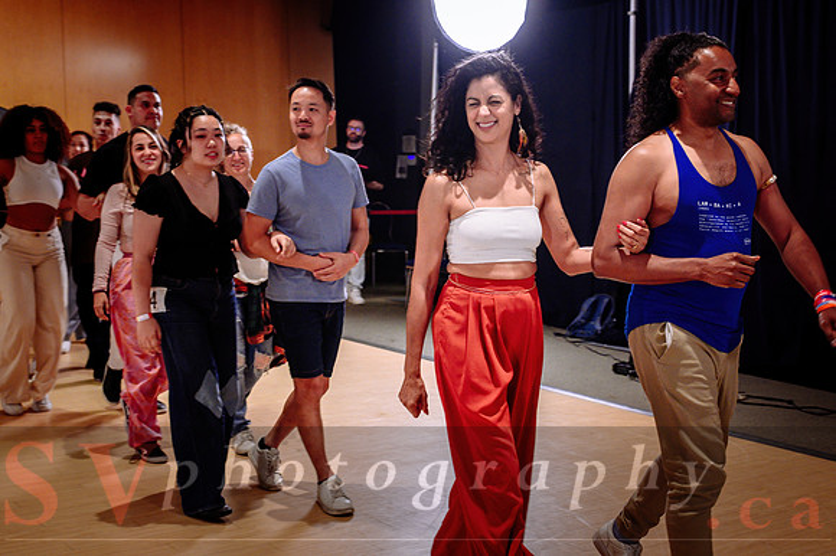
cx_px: 418
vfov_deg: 29.2
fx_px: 1068
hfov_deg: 42.8
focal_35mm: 46
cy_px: 278
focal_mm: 31
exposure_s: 1/160
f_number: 3.2
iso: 1250
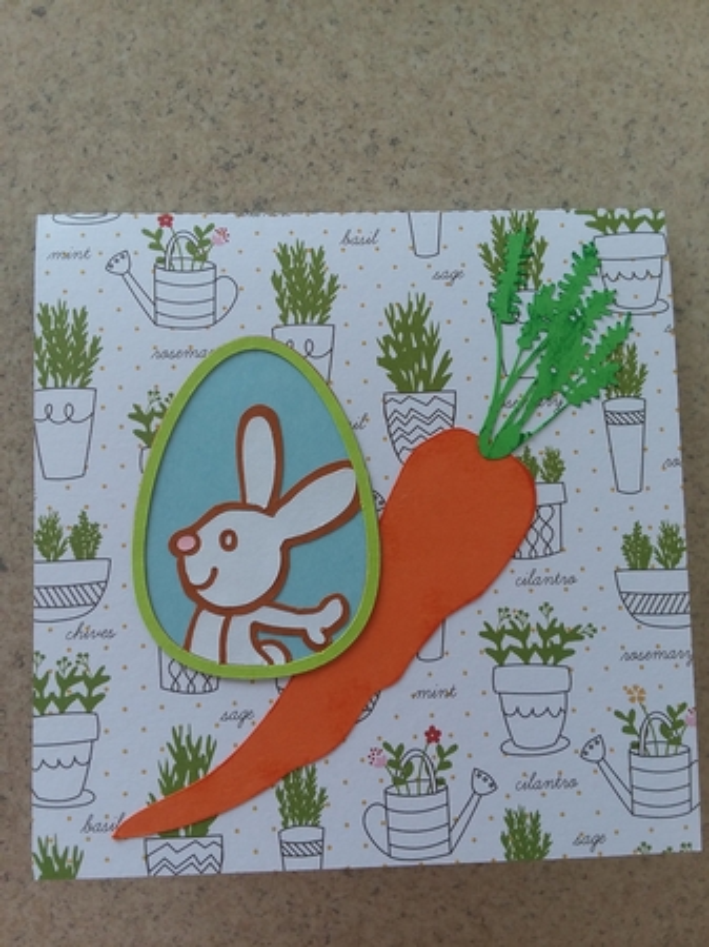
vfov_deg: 65.4
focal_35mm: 27
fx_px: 738
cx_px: 354
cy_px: 474
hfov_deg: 51.3
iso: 50
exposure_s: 1/120
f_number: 1.9
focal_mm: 2.91
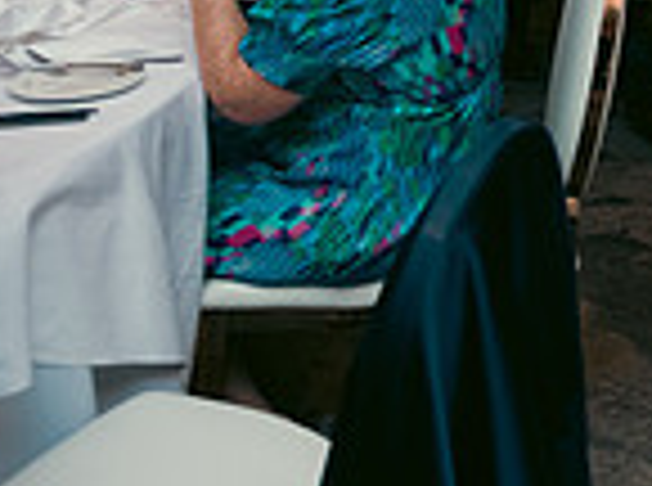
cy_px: -191
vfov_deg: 13.1
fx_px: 2029
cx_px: 1124
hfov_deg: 15.9
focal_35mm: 108
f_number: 3.5
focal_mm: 28
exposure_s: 1/160
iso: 800
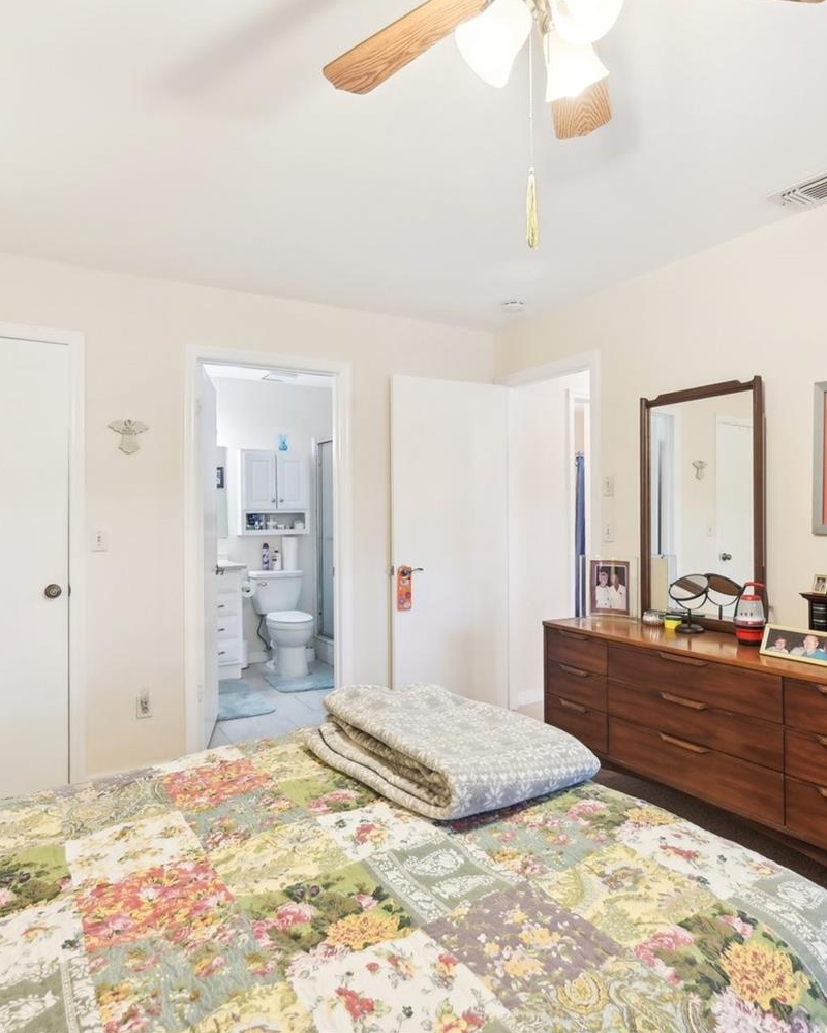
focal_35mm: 21
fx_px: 642
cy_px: 488
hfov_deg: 65.5
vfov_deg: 77.6
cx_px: 427
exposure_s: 1/8
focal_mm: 14
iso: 400
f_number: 8
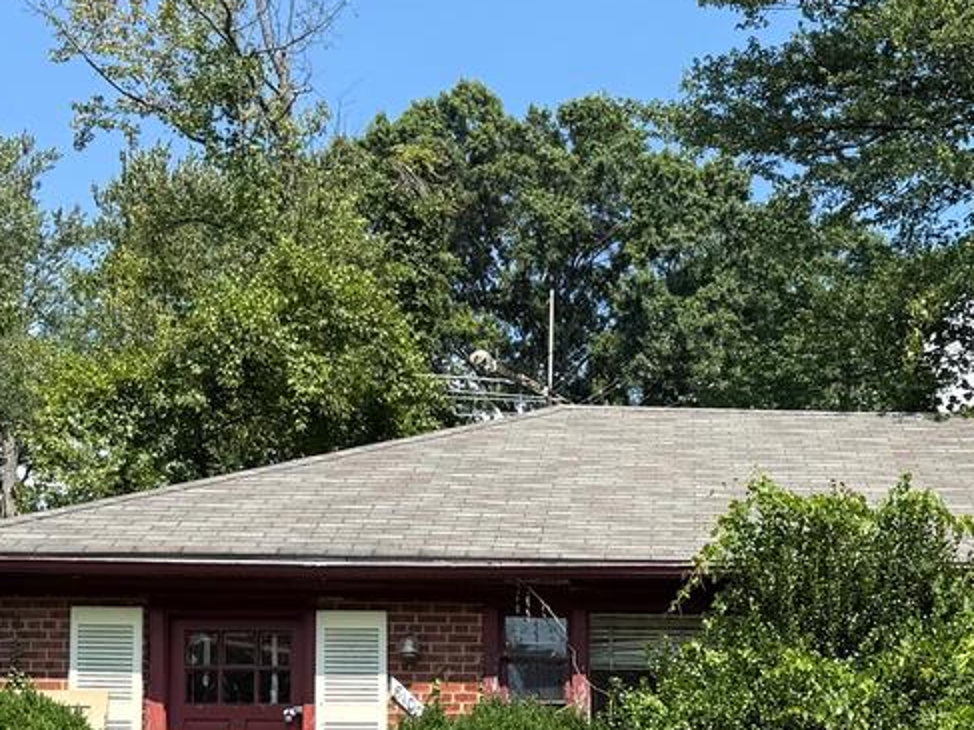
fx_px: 1997
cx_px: 920
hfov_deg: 26.3
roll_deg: +1.2
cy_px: 826
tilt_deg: +7.5
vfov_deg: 19.7
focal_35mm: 71
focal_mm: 6.76
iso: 80
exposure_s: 1/2445
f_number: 1.78
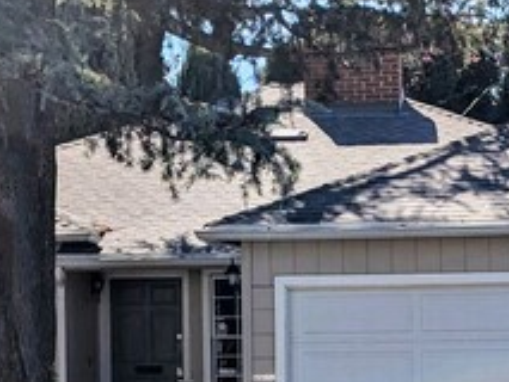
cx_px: 413
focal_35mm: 153
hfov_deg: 12.8
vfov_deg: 9.6
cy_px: 430
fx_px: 2251
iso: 22
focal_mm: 6.9
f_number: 1.68
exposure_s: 1/960
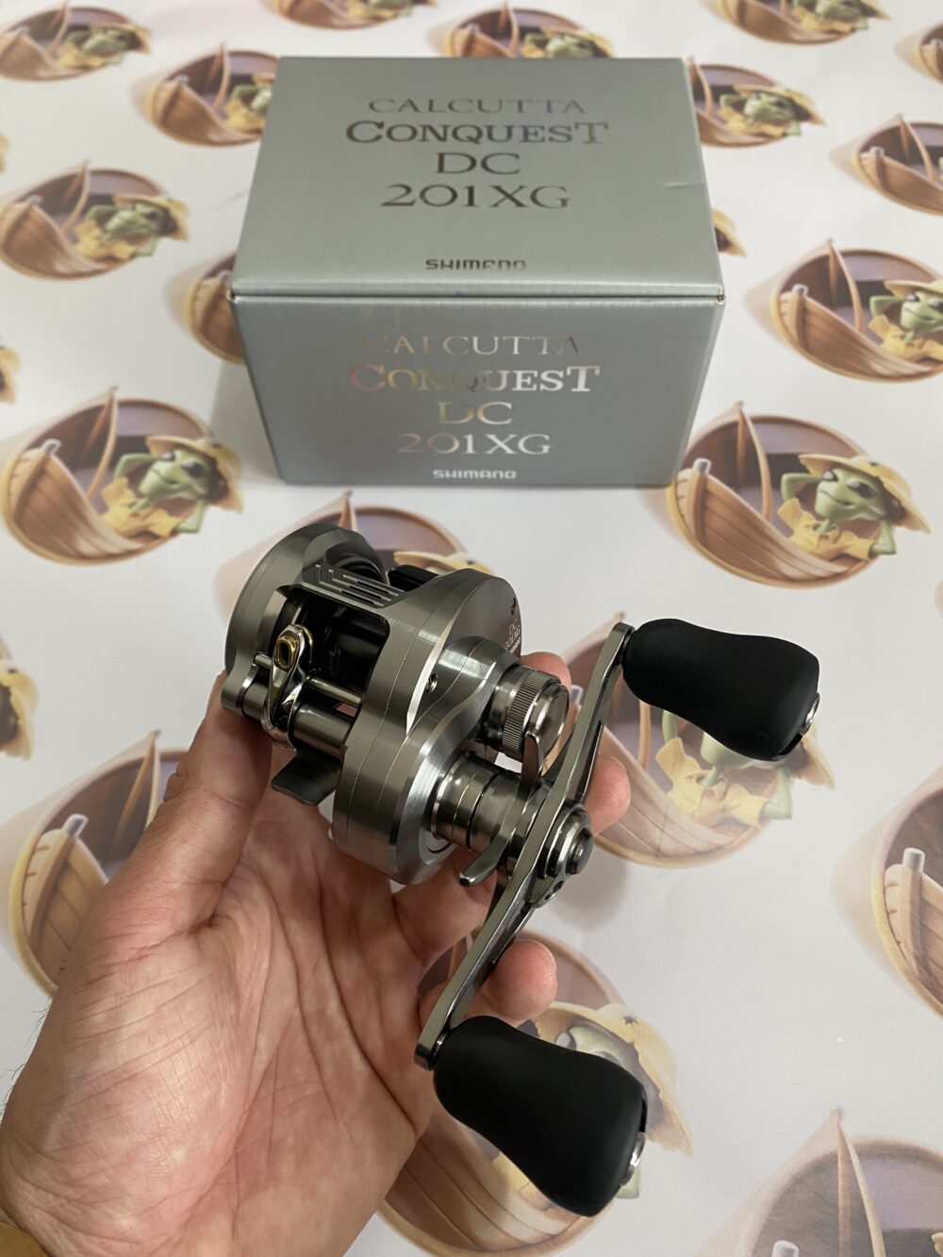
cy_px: 628
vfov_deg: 67.3
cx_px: 472
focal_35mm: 26
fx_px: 944
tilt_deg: -57.7
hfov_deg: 53.1
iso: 125
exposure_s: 1/60
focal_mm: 4.25
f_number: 1.8
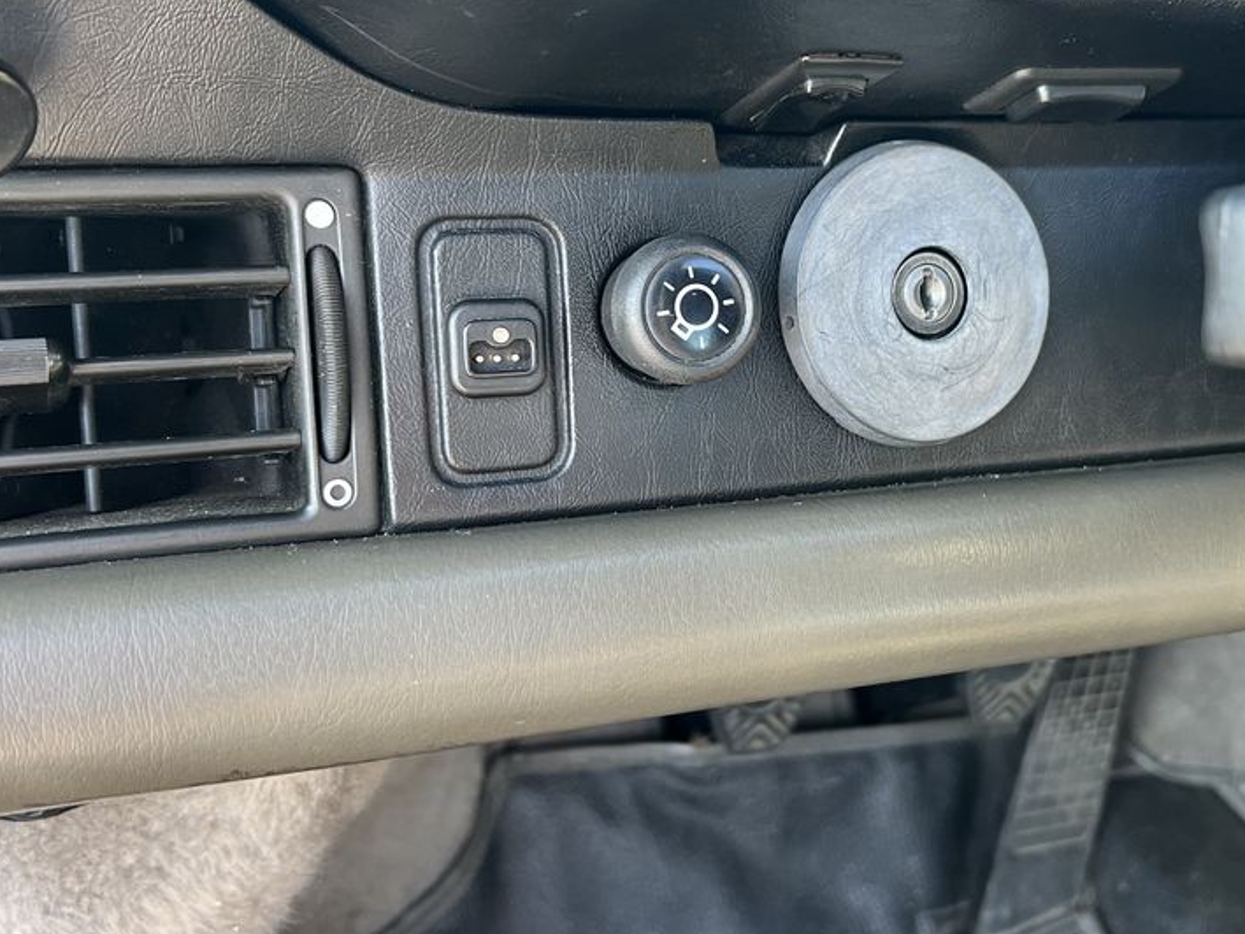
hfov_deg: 42.8
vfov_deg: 32.8
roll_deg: -4.8
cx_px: 736
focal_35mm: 44
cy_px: 388
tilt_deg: -22.4
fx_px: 1583
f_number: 1.5
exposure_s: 1/121
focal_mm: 5.7
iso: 100
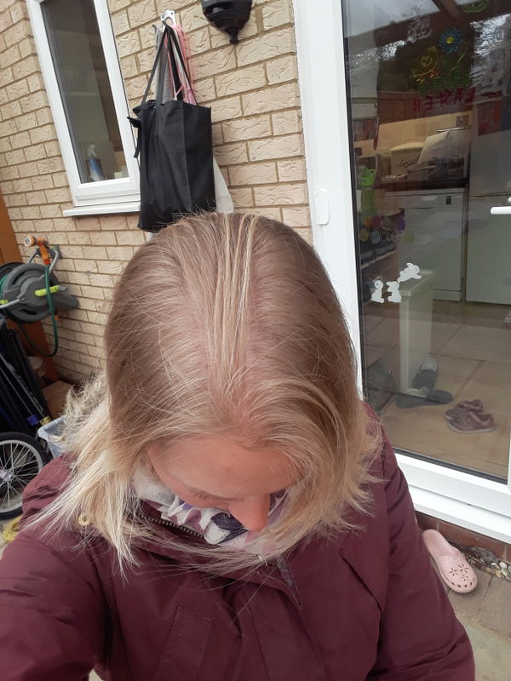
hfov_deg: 56.8
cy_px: 340
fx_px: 472
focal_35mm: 24
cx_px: 256
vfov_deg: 71.6
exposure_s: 1/215
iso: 40
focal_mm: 2.53
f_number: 1.9
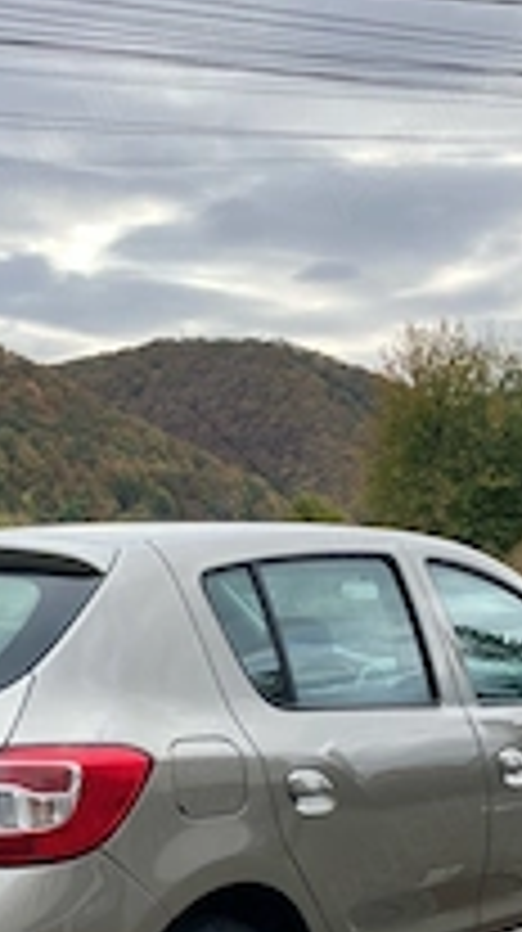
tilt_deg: -10.9
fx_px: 1456
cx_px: 207
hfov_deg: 20.3
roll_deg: +0.4
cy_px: 855
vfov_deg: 33.4
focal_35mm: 59
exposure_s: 1/445
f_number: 1.8
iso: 32
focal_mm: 3.99
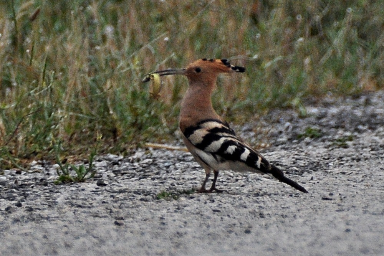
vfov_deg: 2.0
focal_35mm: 690
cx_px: 192
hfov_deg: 3.0
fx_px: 7361
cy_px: 128
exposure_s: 1/800
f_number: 6.3
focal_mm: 460
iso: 400
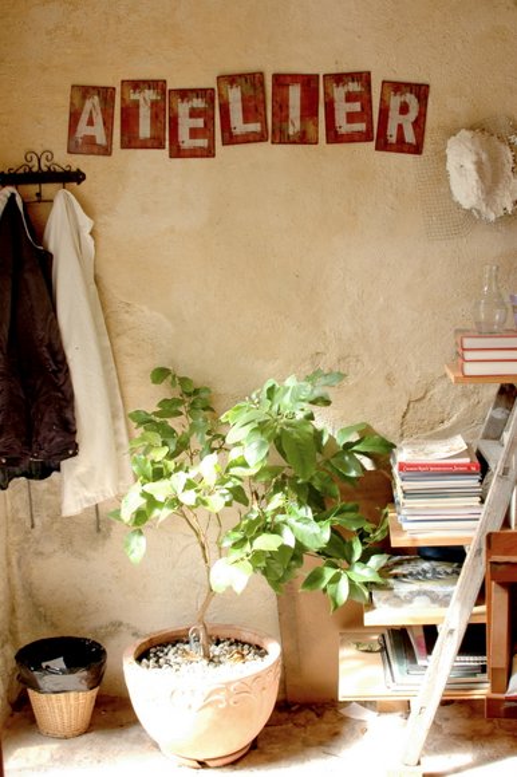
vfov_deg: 46.4
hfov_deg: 31.9
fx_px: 906
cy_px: 388
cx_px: 258
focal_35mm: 42
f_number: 5.6
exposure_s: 1/25
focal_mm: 28
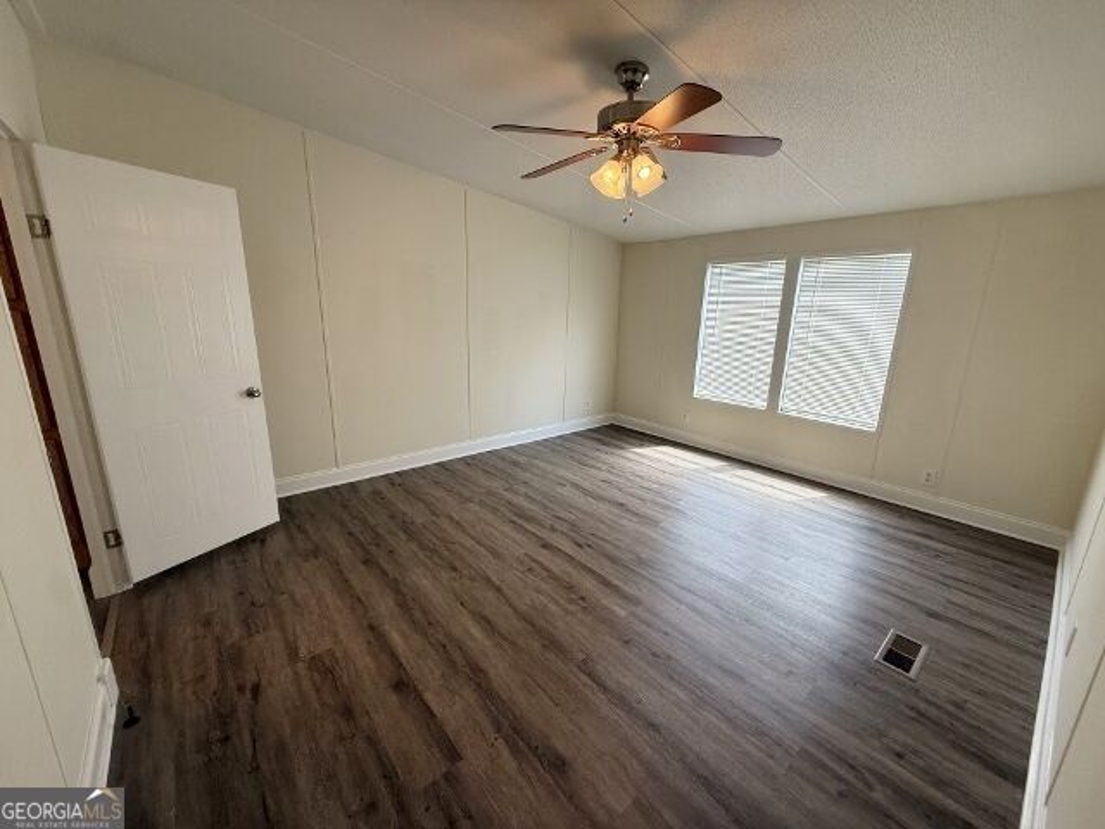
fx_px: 447
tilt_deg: -14.0
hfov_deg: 102.1
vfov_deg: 85.7
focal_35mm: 14
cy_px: 414
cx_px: 552
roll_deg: -1.0
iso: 160
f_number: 2.2
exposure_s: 1/120
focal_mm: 2.22
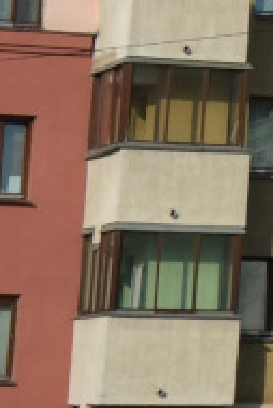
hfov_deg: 5.1
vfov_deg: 7.6
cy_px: -623
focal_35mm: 249
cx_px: 914
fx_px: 2826
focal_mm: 21
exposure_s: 1/320
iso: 100
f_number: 9
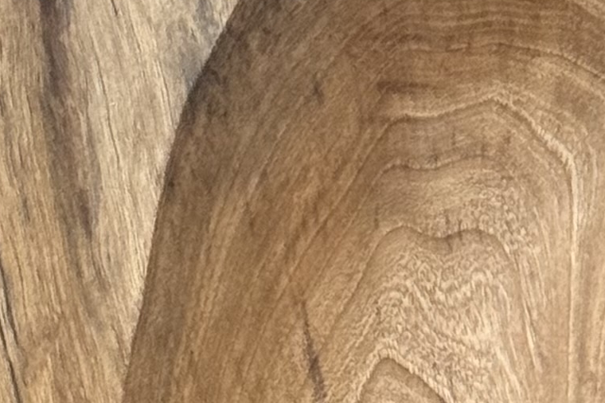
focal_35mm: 265
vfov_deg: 5.1
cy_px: 792
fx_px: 4451
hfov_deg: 7.8
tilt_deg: -30.8
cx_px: 316
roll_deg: -0.1
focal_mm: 6.76
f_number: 1.78
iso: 250
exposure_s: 1/33
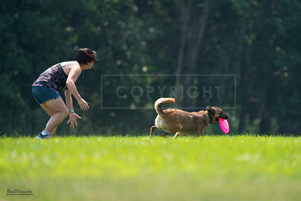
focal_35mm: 600
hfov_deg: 3.4
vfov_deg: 2.3
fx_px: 5018
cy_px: 100
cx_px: 150
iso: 2000
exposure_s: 1/4000
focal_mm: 600
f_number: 6.3
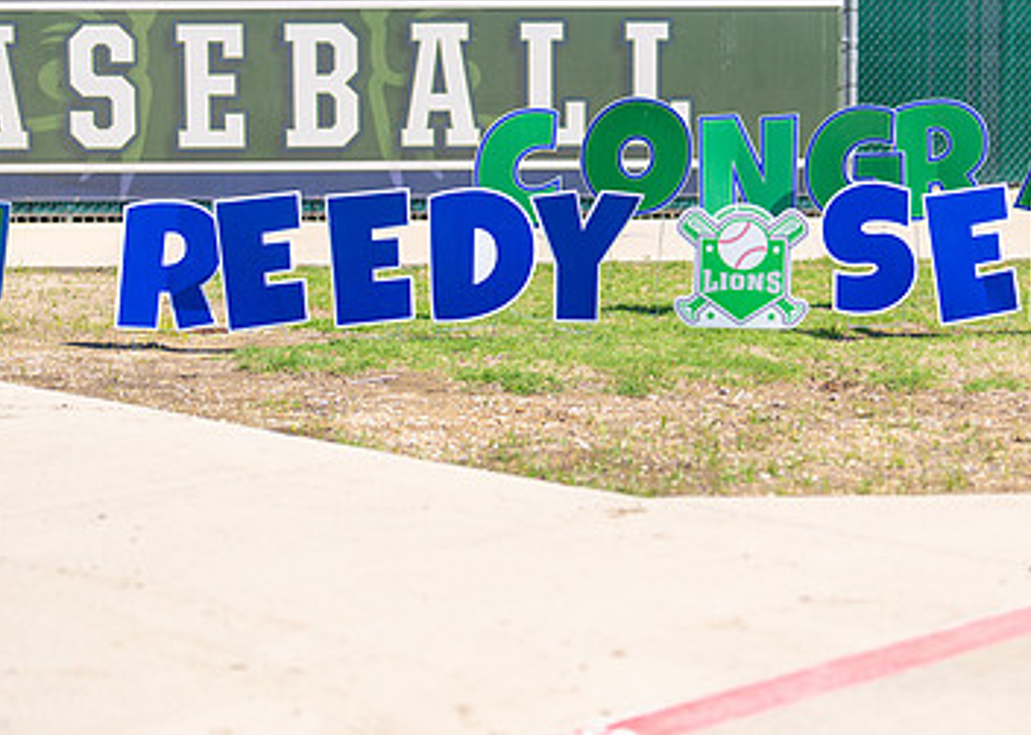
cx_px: 747
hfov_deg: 22.7
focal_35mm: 87
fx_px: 2546
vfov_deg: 16.4
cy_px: 202
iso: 100
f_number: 1.2
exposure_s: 1/8000
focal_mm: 50
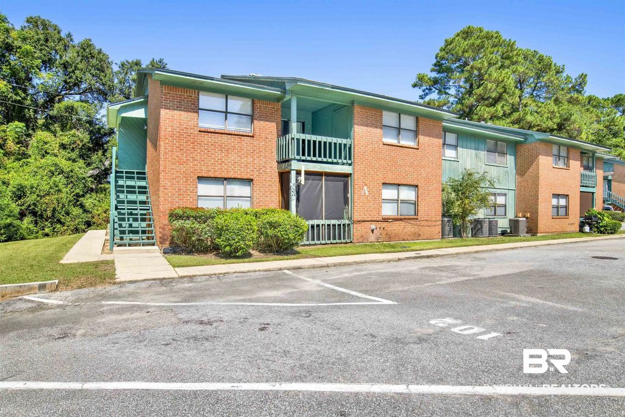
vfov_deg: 61.9
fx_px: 347
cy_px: 208
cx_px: 312
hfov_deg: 84.0
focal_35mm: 20
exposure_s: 1/200
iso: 200
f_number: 11
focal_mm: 20
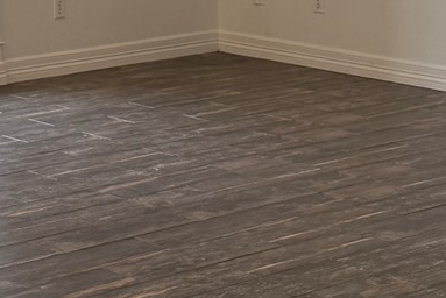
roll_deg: +0.4
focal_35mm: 125
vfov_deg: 10.6
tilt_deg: -1.7
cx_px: -41
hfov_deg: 15.9
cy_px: -148
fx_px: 1550
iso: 100
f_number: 1.78
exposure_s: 1/120
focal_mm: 6.76
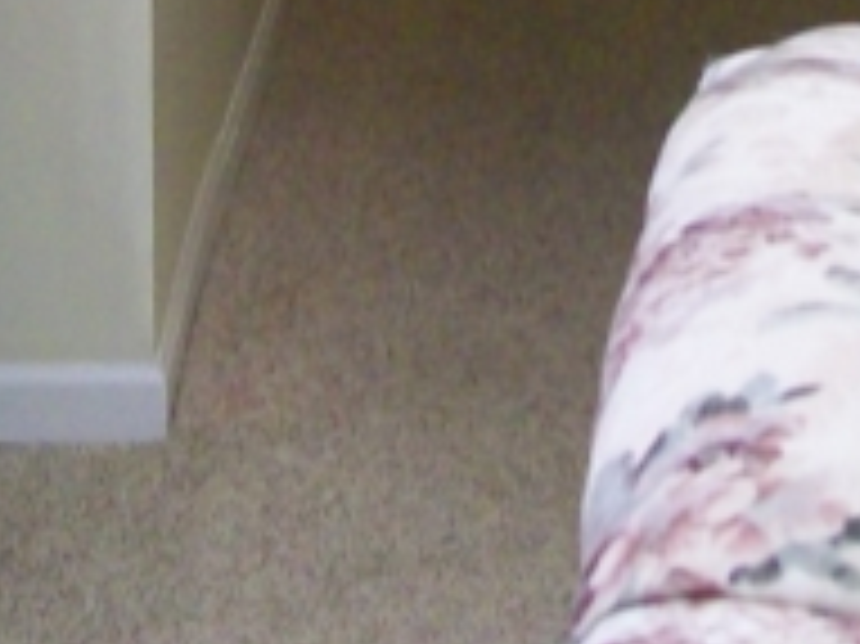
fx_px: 3749
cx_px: 495
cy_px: -437
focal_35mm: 151
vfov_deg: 9.4
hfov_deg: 13.1
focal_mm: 6
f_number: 2.7
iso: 160
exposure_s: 1/20
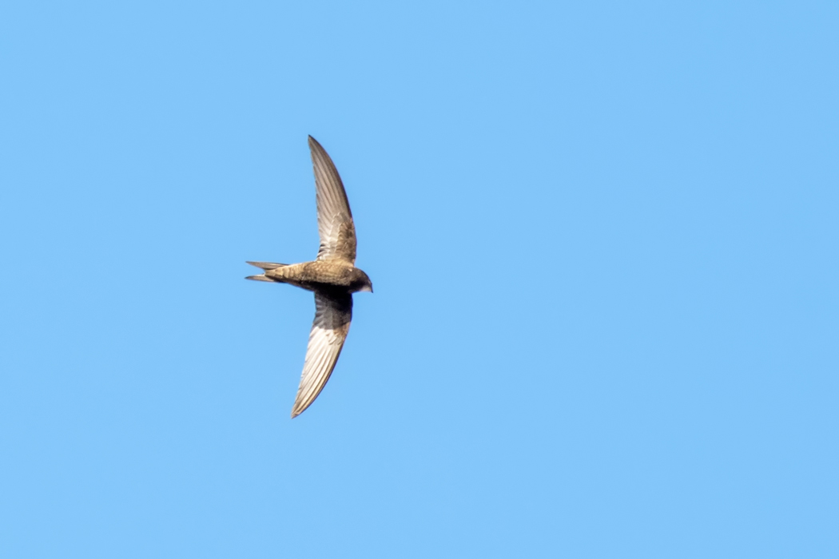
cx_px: 420
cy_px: 280
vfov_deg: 3.0
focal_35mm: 465
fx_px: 10836
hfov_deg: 4.4
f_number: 6.3
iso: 320
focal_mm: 310
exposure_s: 1/800
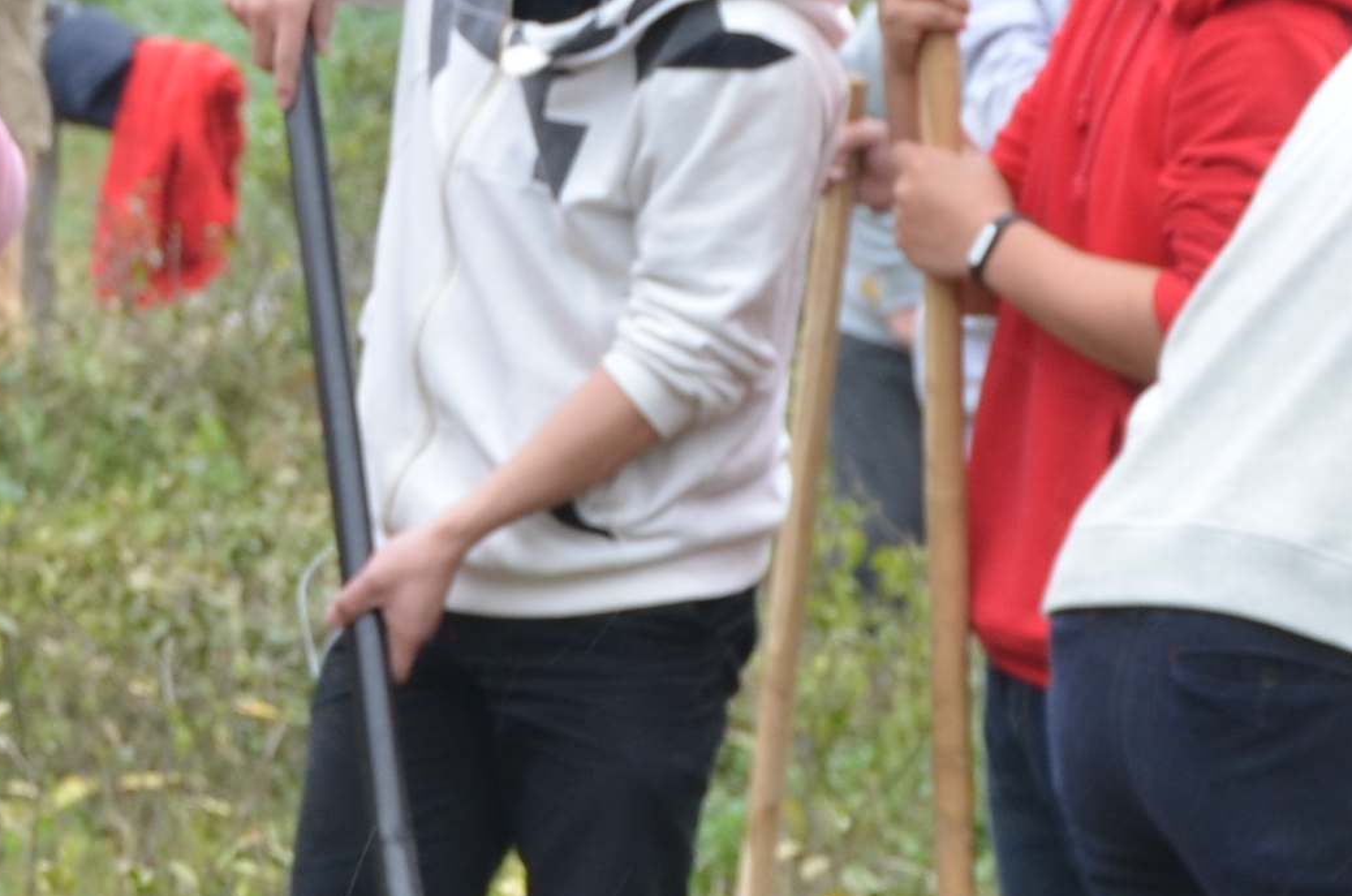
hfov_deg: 6.4
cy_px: 60
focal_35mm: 320
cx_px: 418
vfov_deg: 4.3
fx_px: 12009
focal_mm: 45
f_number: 5.6
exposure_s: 1/125
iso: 200
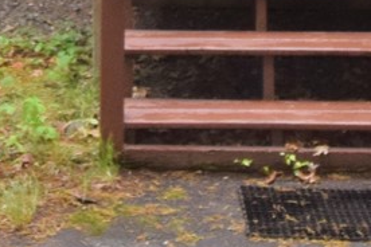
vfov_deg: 10.4
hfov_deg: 17.1
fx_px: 1216
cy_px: -291
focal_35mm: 118
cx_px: 46
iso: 320
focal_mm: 10
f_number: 6.3
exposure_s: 1/200
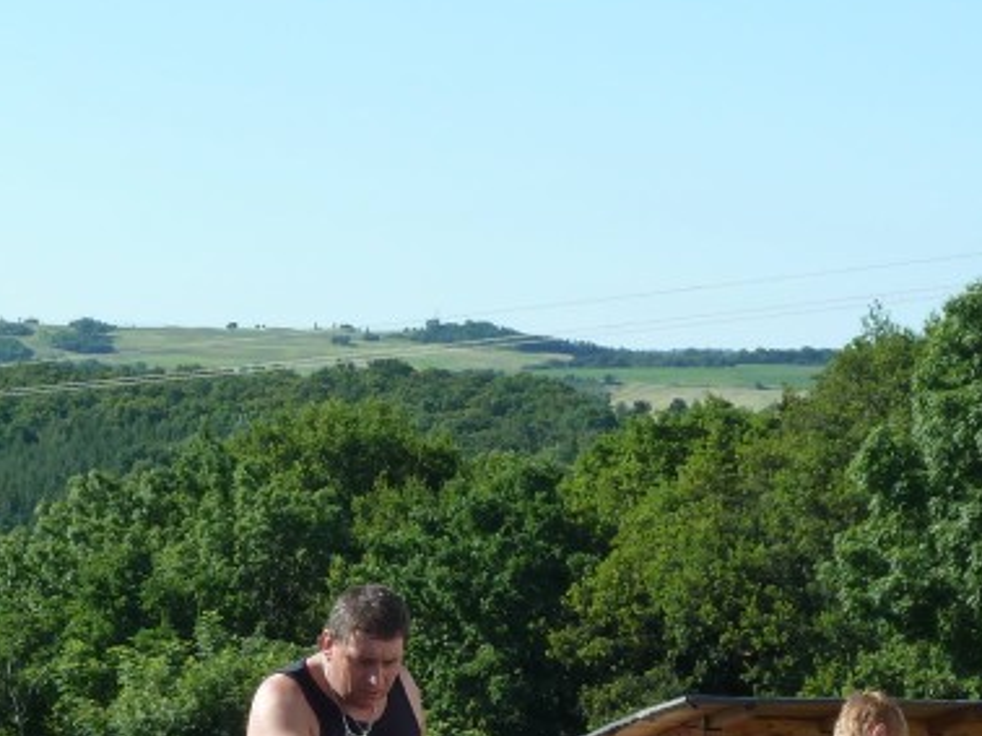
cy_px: 918
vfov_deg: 9.1
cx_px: 286
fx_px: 4536
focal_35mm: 160
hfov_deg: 12.3
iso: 80
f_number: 3.9
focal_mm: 9.7
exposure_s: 1/320
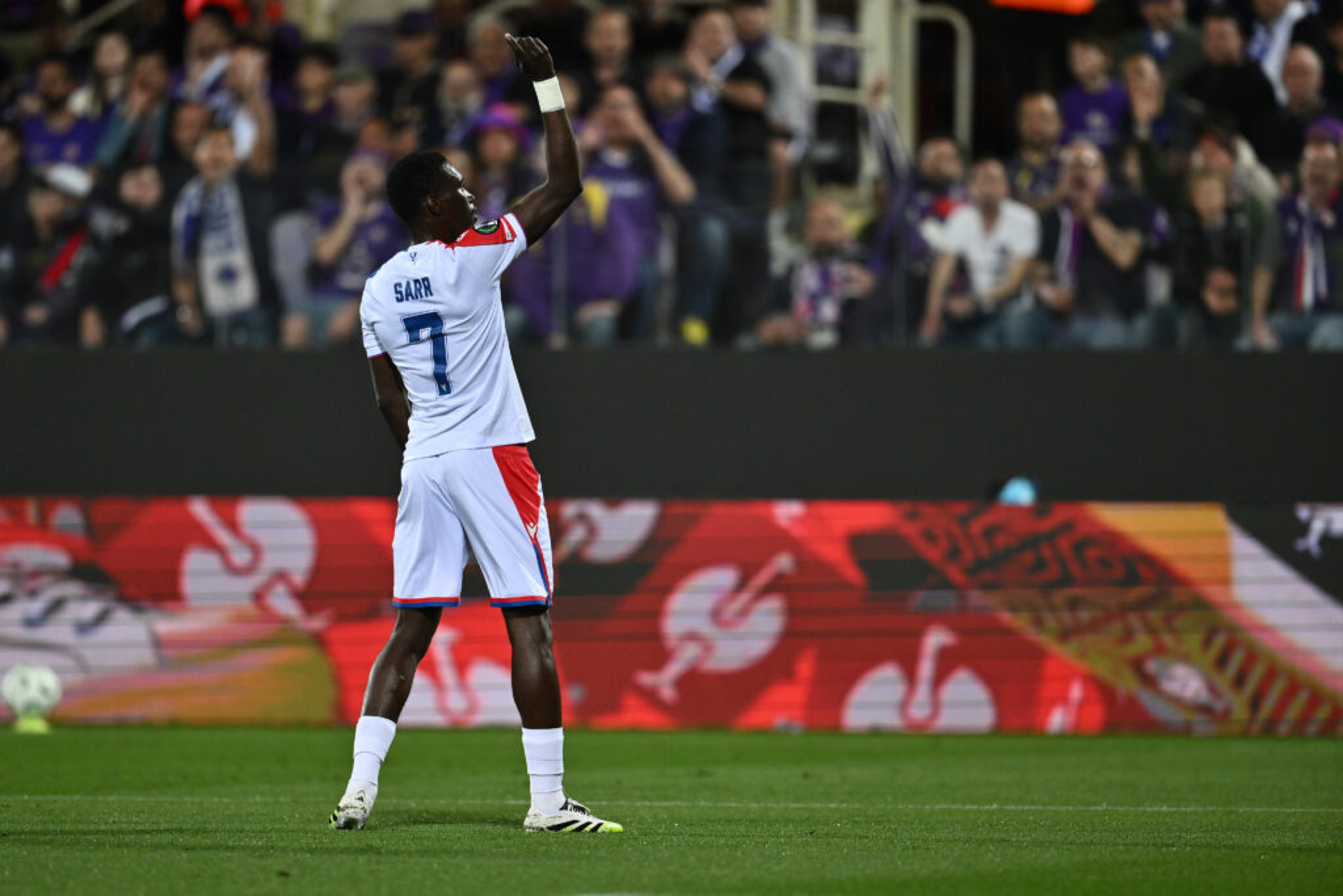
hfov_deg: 5.2
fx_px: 14923
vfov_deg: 3.4
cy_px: 448
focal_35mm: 400
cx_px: 672
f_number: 3.2
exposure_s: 1/2000
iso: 1600
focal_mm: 400
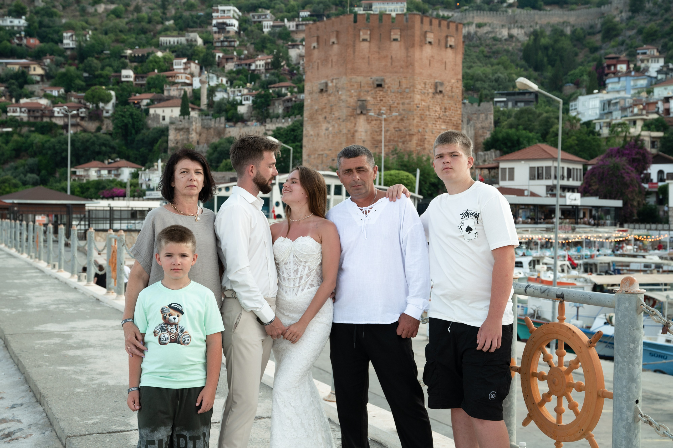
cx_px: 336
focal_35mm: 44
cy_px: 224
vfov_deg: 30.5
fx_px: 822
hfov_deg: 44.5
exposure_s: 1/250
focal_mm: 44
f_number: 5.6
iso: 320
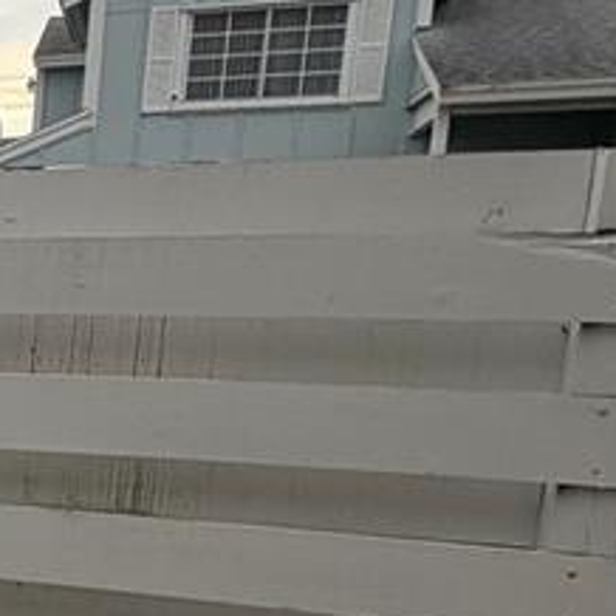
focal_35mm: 68
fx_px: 1369
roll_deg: +1.1
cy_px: 517
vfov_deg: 24.8
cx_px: -565
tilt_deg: -8.0
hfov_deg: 18.4
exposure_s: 1/121
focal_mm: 2.22
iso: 50
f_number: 2.2
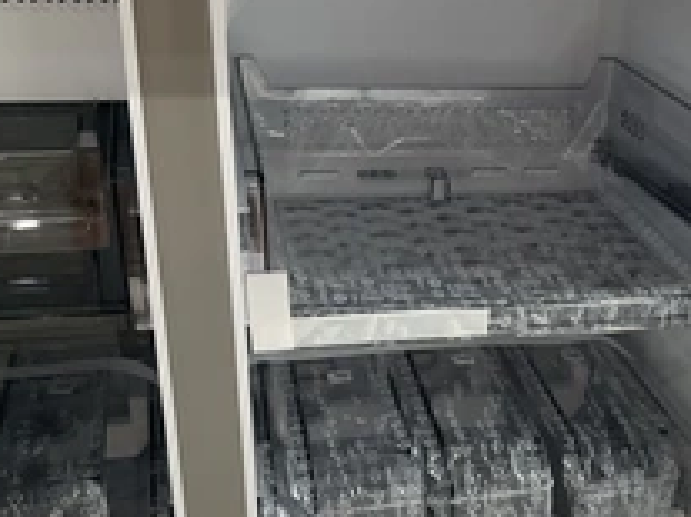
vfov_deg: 25.5
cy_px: 440
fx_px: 1117
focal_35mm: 56
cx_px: 511
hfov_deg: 33.7
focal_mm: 3
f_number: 1.8
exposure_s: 1/60
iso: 100
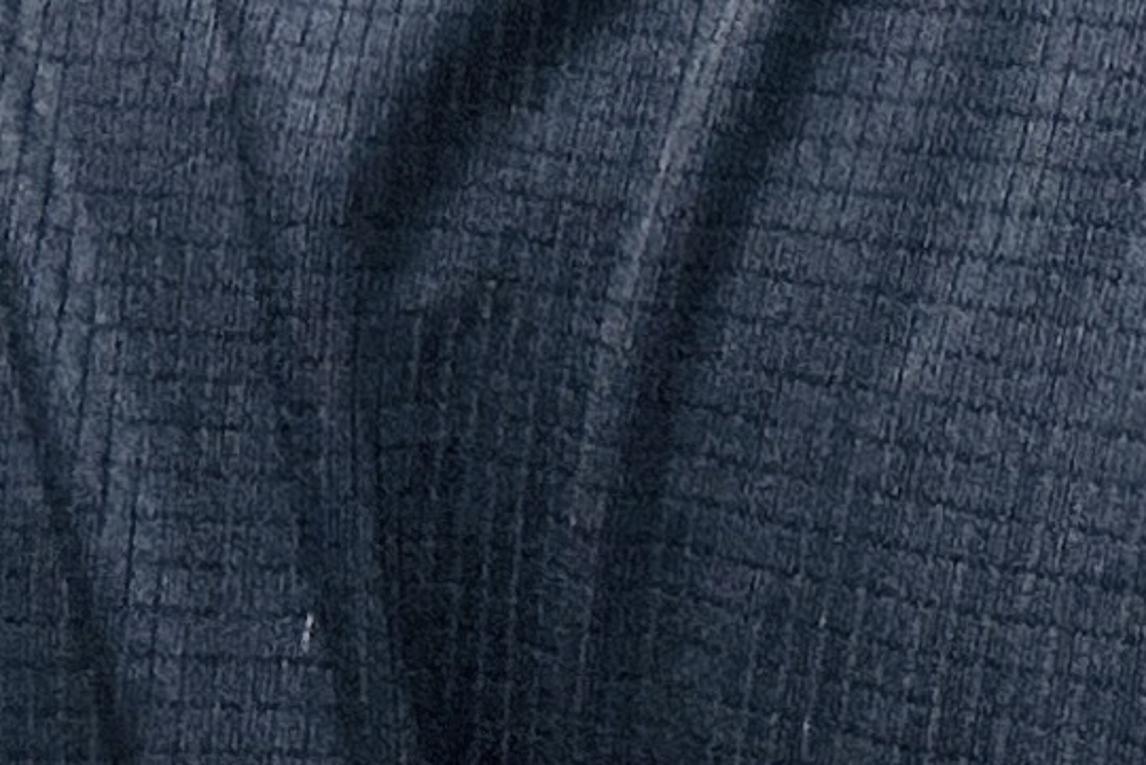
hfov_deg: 11.5
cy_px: -1411
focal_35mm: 178
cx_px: 896
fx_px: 5668
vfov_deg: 7.0
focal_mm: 2.69
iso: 125
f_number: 1.9
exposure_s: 1/50
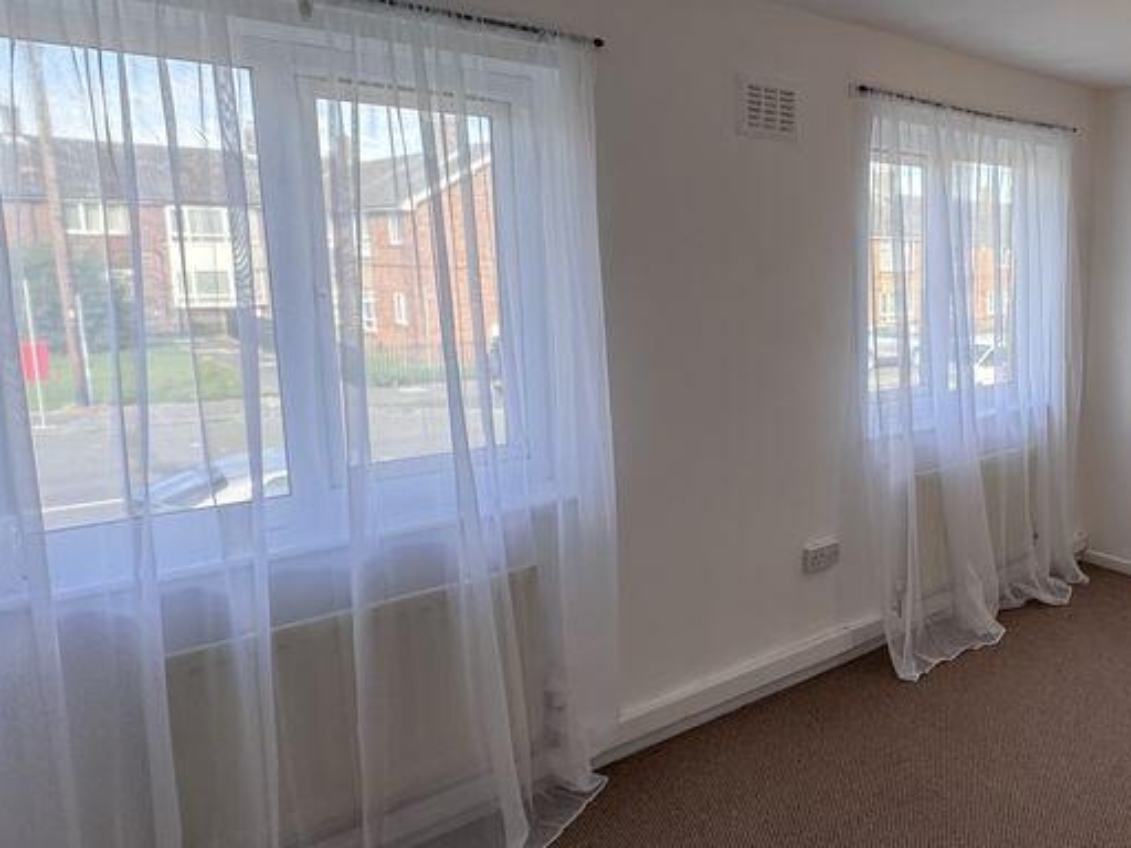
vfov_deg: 49.7
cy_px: 389
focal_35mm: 28
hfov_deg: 57.3
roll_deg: -0.7
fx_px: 915
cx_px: 950
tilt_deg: -9.4
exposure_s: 1/101
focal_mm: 2.22
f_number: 2.2
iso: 40
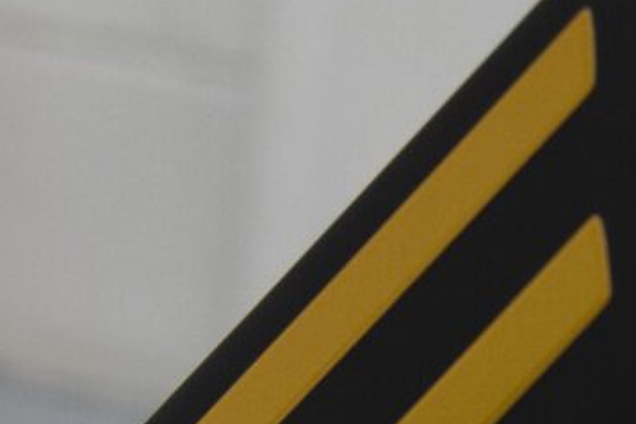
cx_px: 246
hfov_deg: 8.0
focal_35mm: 258
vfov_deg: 5.2
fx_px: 4558
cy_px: 1011
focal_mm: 24
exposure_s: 1/80
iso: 400
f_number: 4.5
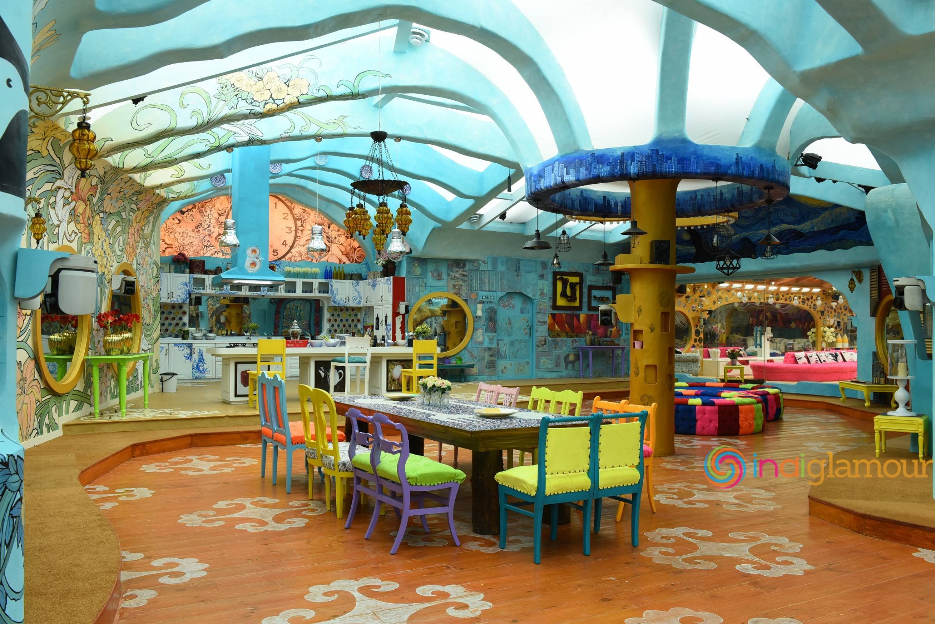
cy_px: 312
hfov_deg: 60.3
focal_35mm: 31
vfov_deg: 42.4
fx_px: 805
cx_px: 468
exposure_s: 1/125
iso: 640
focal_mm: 31
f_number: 7.1
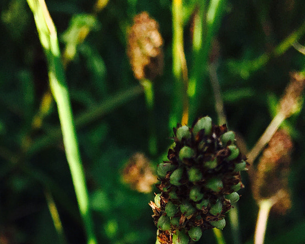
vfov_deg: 18.7
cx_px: 46
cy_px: 336
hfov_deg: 24.8
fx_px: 677
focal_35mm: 75
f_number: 2.2
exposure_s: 1/938
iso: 25
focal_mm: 4.15
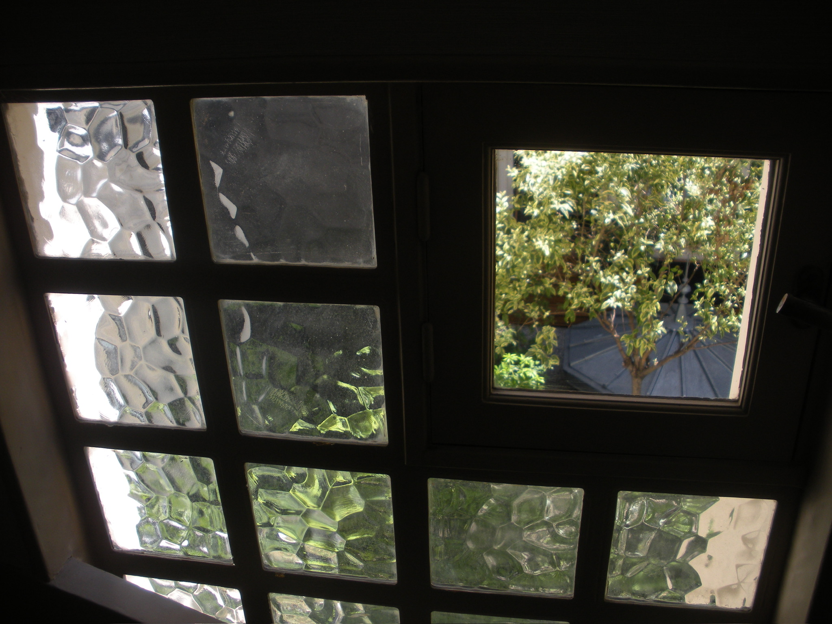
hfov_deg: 51.4
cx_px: 416
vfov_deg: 39.7
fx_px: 865
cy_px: 312
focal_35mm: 36
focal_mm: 6.3
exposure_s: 1/200
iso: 64
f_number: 3.5
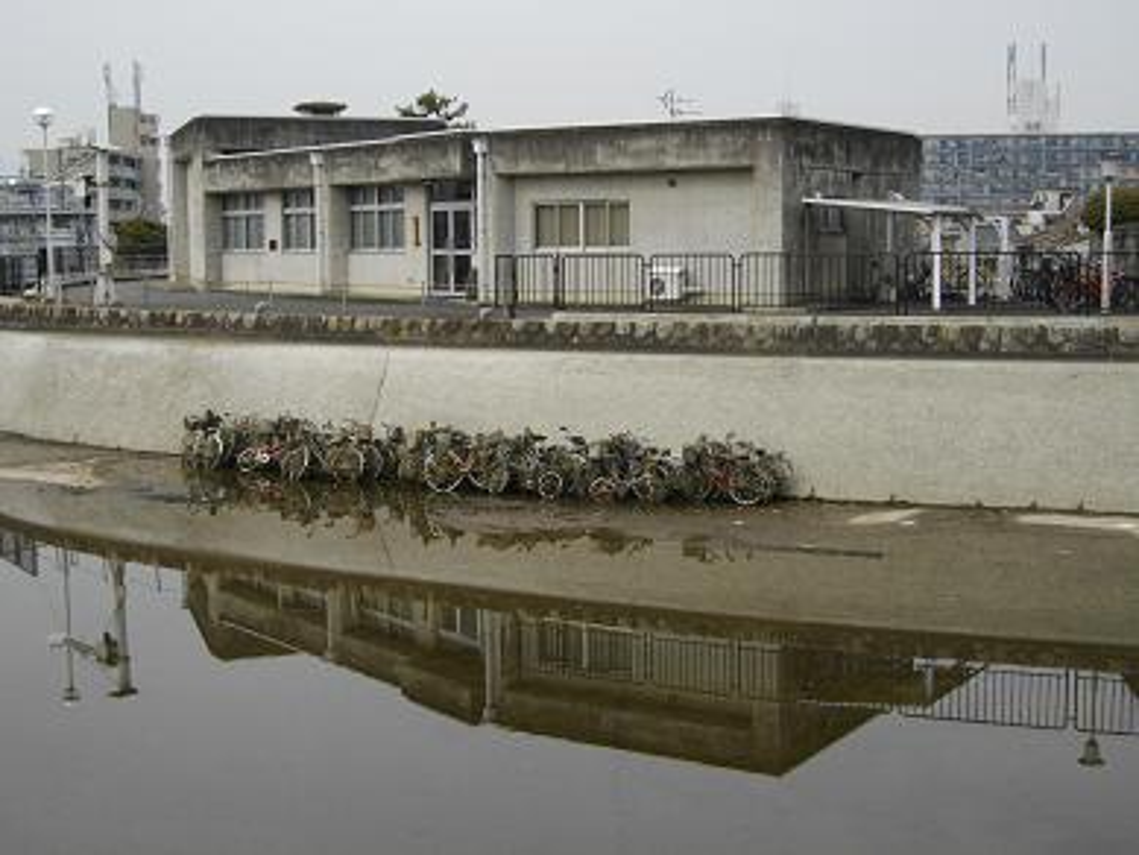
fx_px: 1646
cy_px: 428
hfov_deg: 38.2
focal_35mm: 50
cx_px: 570
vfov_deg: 29.1
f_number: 3.6
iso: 100
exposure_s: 1/500
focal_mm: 8.8
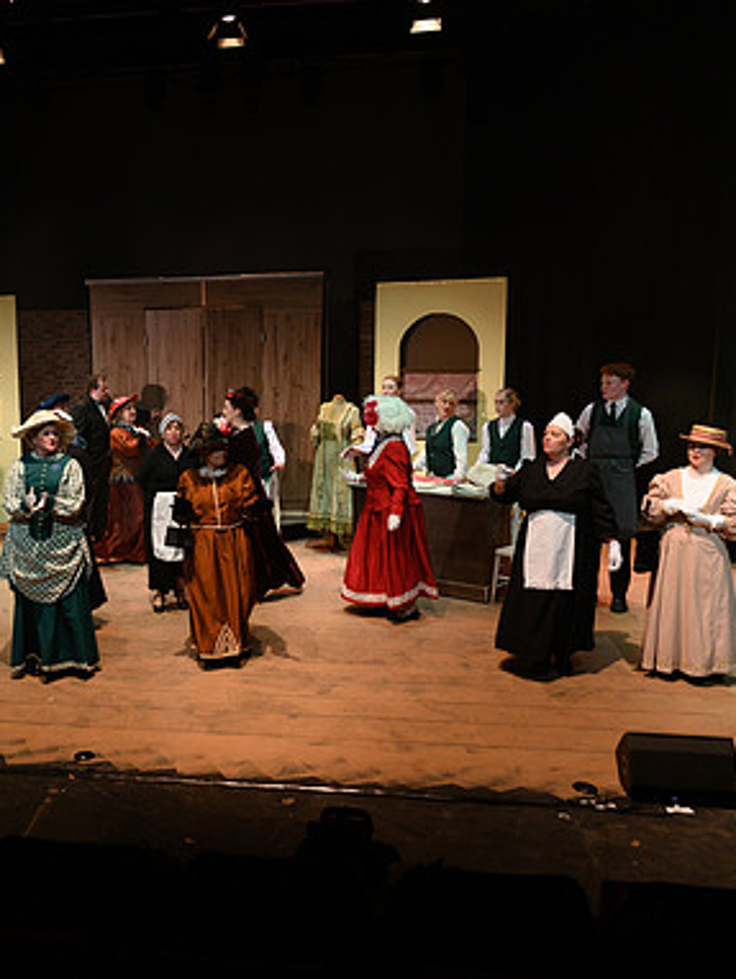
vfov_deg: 52.6
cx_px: 144
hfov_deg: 39.1
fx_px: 991
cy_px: 493
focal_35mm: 35
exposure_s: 1/100
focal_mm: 24
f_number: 3.2
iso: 640
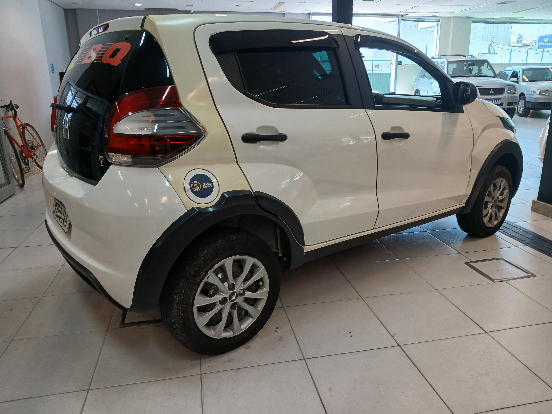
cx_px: 276
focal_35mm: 26
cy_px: 207
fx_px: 415
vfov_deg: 53.1
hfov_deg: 67.3
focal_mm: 3.98
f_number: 1.8
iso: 80
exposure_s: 1/60
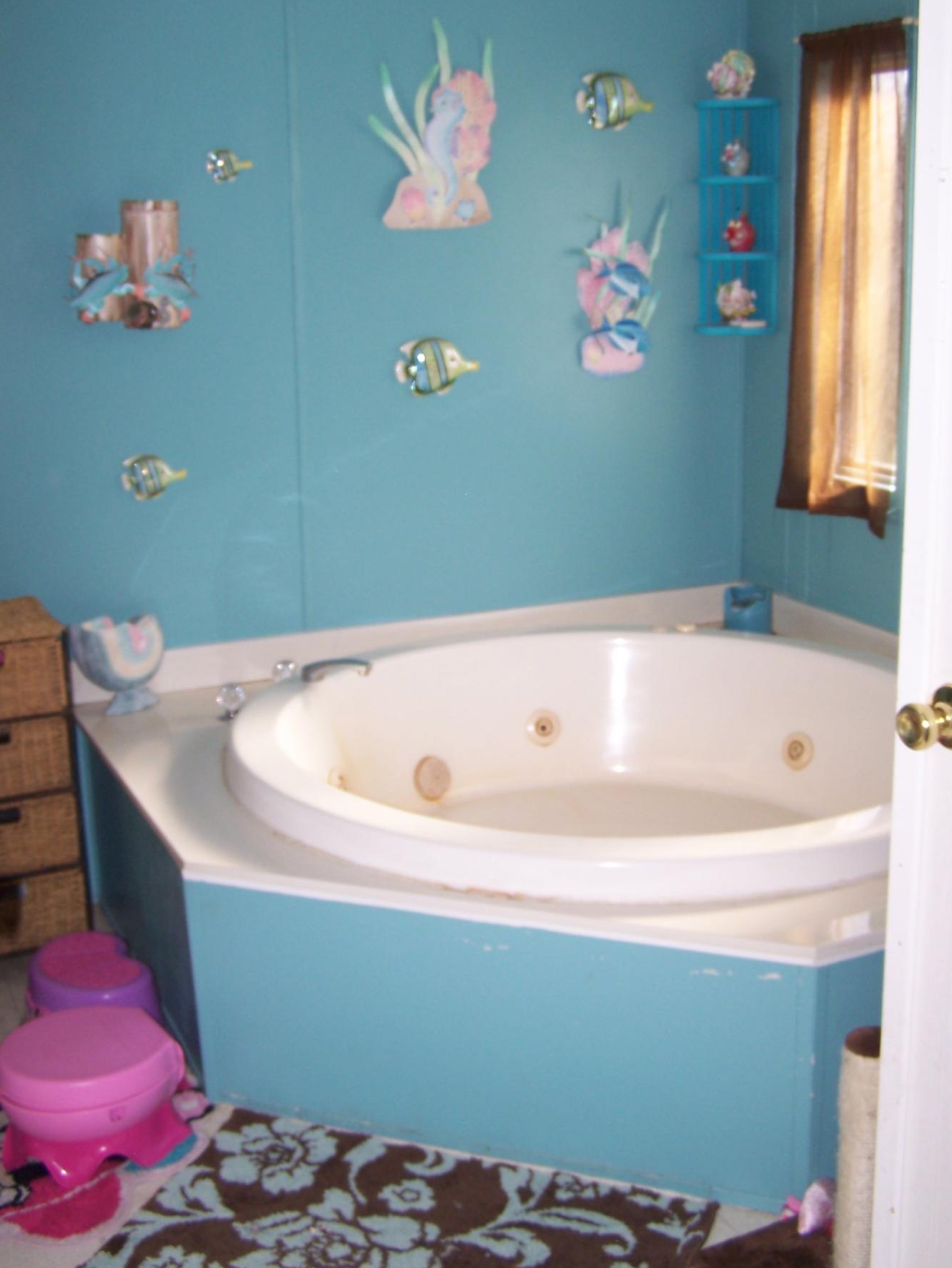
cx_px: 467
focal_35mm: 43
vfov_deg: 43.8
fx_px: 1576
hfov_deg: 33.6
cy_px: 598
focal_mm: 6.3
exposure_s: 1/60
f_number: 2.8
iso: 80
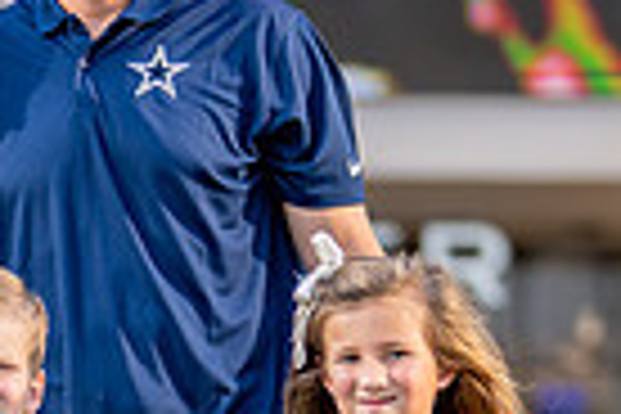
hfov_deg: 7.5
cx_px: 139
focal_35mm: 273
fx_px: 4709
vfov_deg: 5.0
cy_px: 596
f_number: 1.2
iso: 125
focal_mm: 50
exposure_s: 1/3200
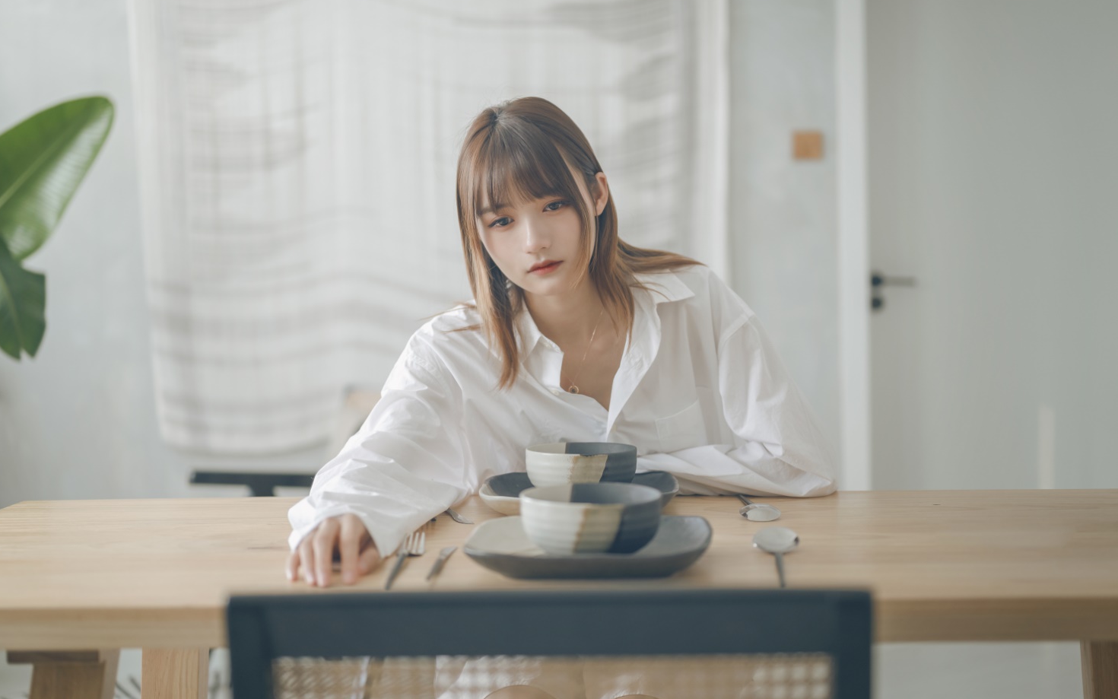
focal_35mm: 52
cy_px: 321
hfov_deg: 38.9
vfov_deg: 24.9
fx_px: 1585
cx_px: 548
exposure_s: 1/60
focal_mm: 50
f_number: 1.8
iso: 200
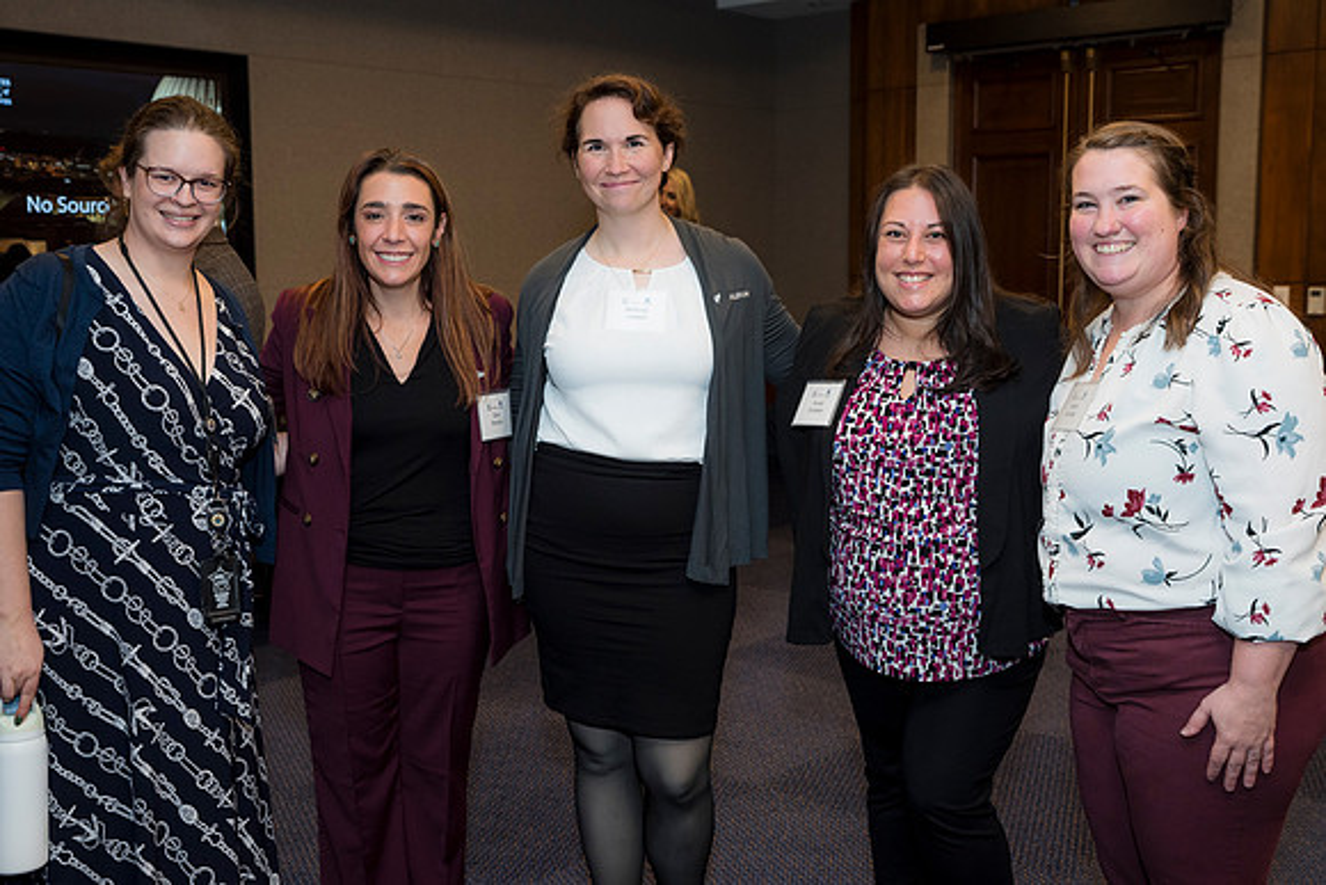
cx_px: 663
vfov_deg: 35.1
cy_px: 442
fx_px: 1400
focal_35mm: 38
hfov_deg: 50.7
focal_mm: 38
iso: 800
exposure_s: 1/125
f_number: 5
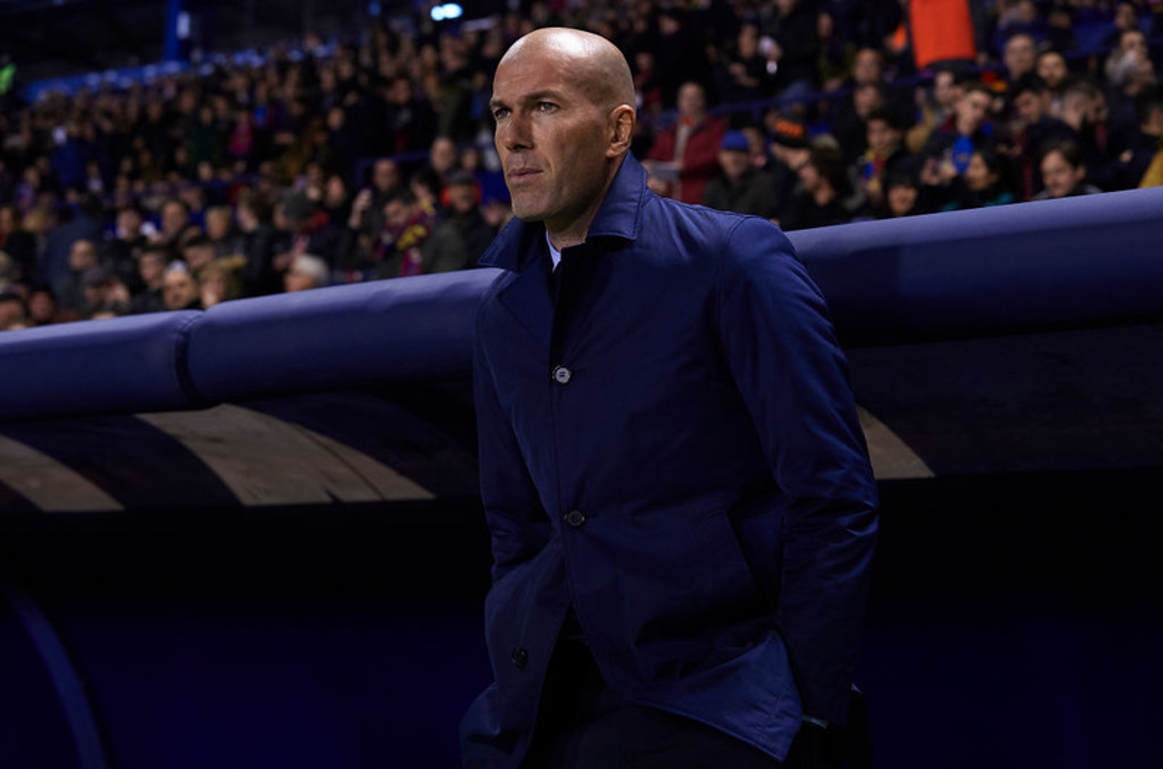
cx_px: 582
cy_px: 384
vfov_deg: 19.3
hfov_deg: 28.9
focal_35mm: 70
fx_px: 2256
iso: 1600
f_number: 4
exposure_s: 1/400
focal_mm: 70
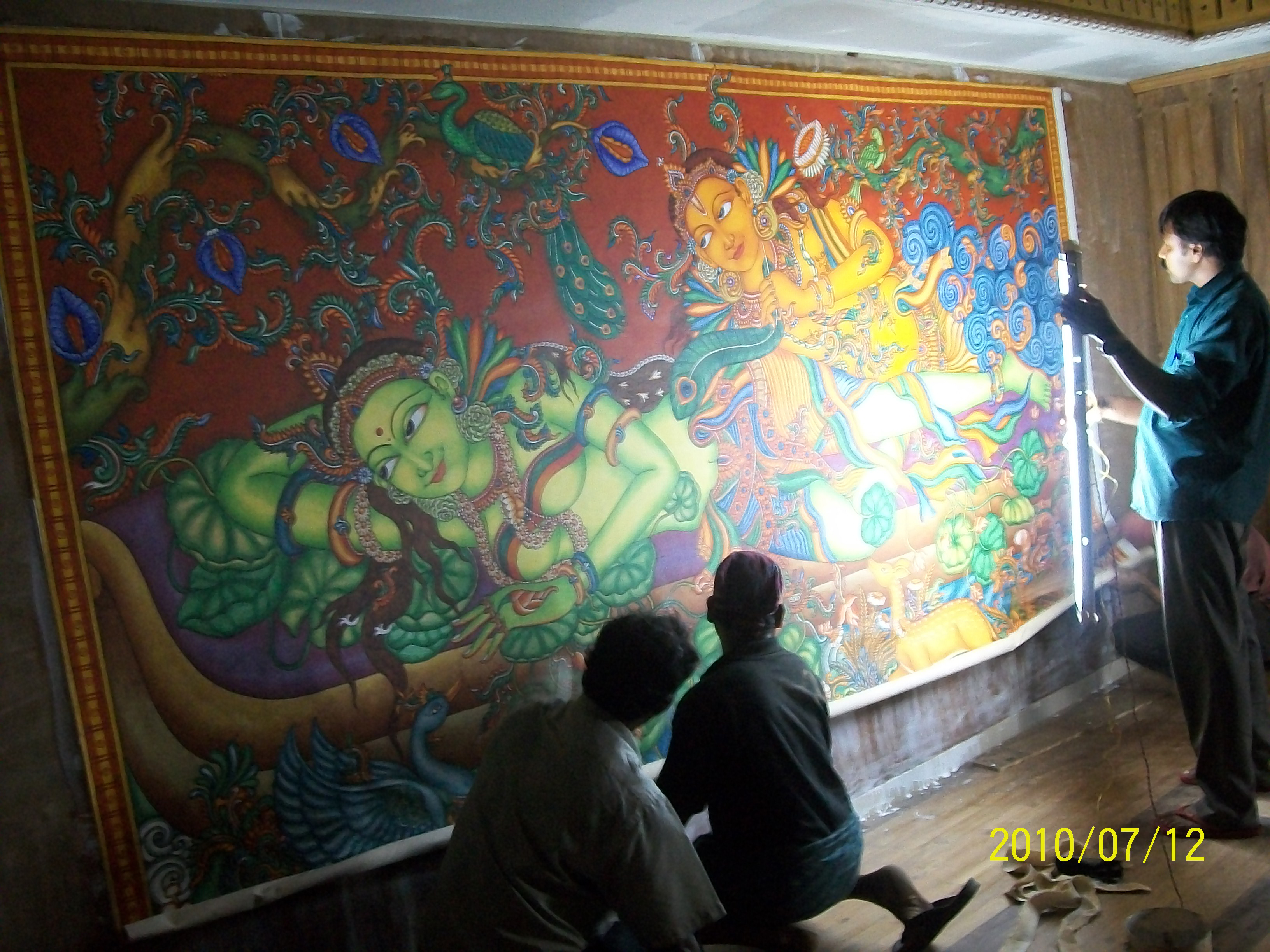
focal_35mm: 36
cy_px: 476
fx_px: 1321
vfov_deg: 39.7
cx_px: 635
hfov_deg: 51.4
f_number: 2.7
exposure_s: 1/8
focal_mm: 6
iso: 240
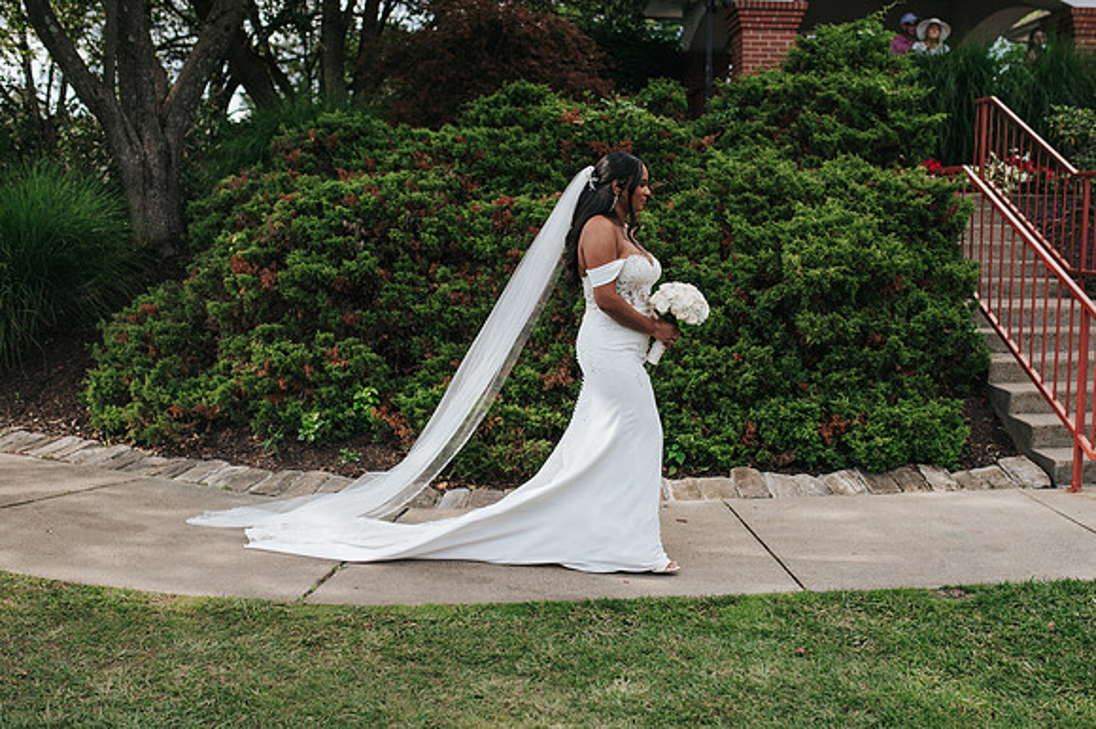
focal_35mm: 41
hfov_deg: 47.8
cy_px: 369
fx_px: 1234
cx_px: 591
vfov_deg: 32.9
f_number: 2.8
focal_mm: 35
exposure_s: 1/1600
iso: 250
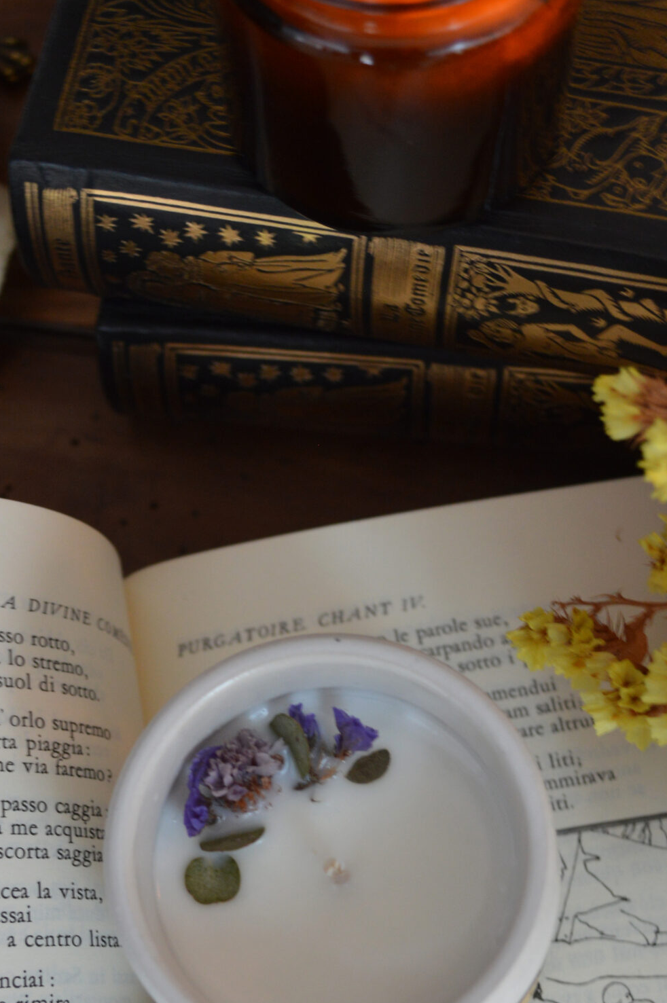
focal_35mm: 52
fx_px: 1448
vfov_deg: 37.4
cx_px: 271
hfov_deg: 25.9
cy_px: 742
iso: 400
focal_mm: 20
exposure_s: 1/20
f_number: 3.8
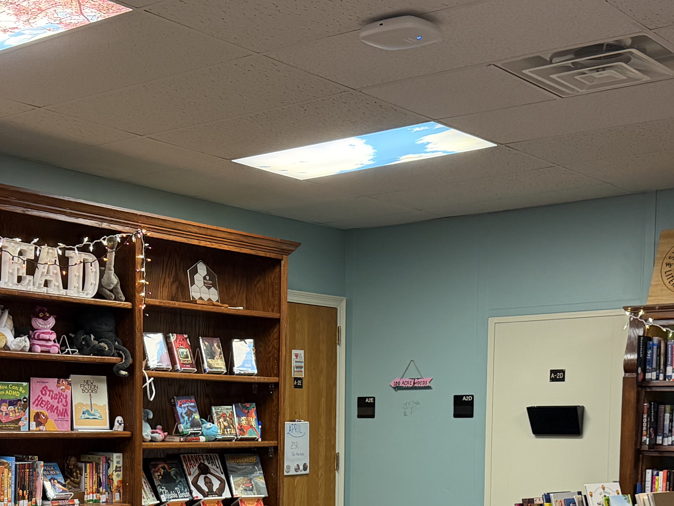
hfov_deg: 32.1
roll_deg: -0.5
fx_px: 1168
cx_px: 275
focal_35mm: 60
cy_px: 489
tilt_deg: -3.8
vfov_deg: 23.5
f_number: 1.78
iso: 400
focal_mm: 6.76
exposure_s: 1/60
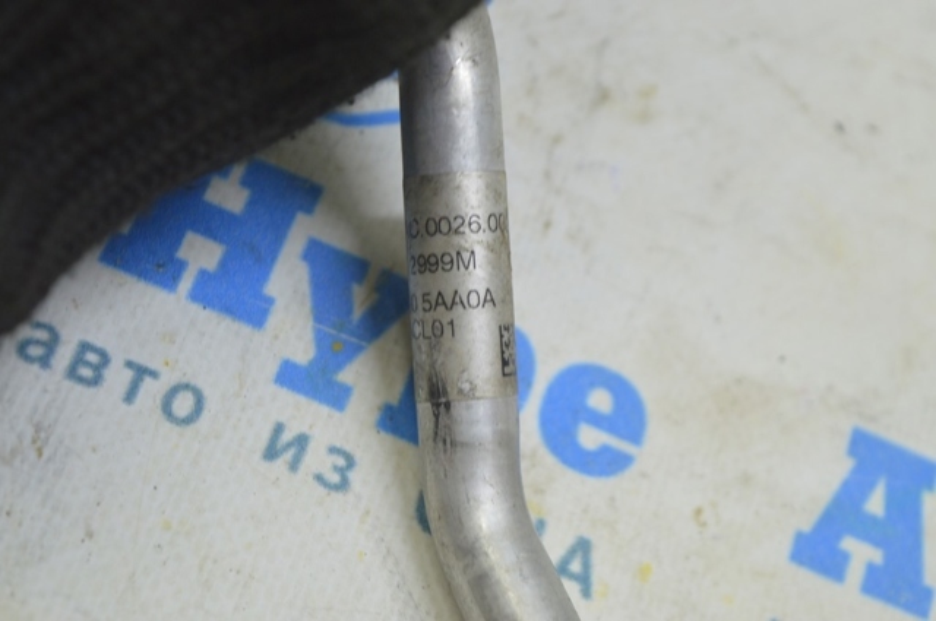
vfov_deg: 16.5
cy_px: 310
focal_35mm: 82
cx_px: 468
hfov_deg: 24.6
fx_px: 2142
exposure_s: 1/20
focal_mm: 55
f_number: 5.6
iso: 400
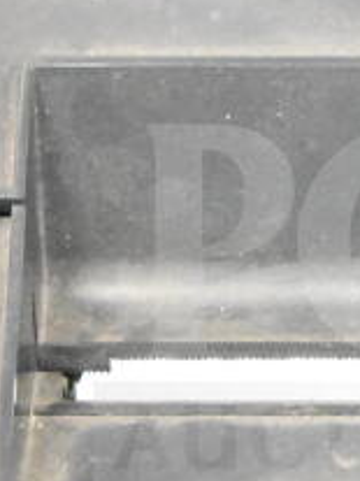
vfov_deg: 7.8
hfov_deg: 5.8
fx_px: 3540
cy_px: 307
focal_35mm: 255
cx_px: 353
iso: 16000
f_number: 4.8
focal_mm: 40
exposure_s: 1/60
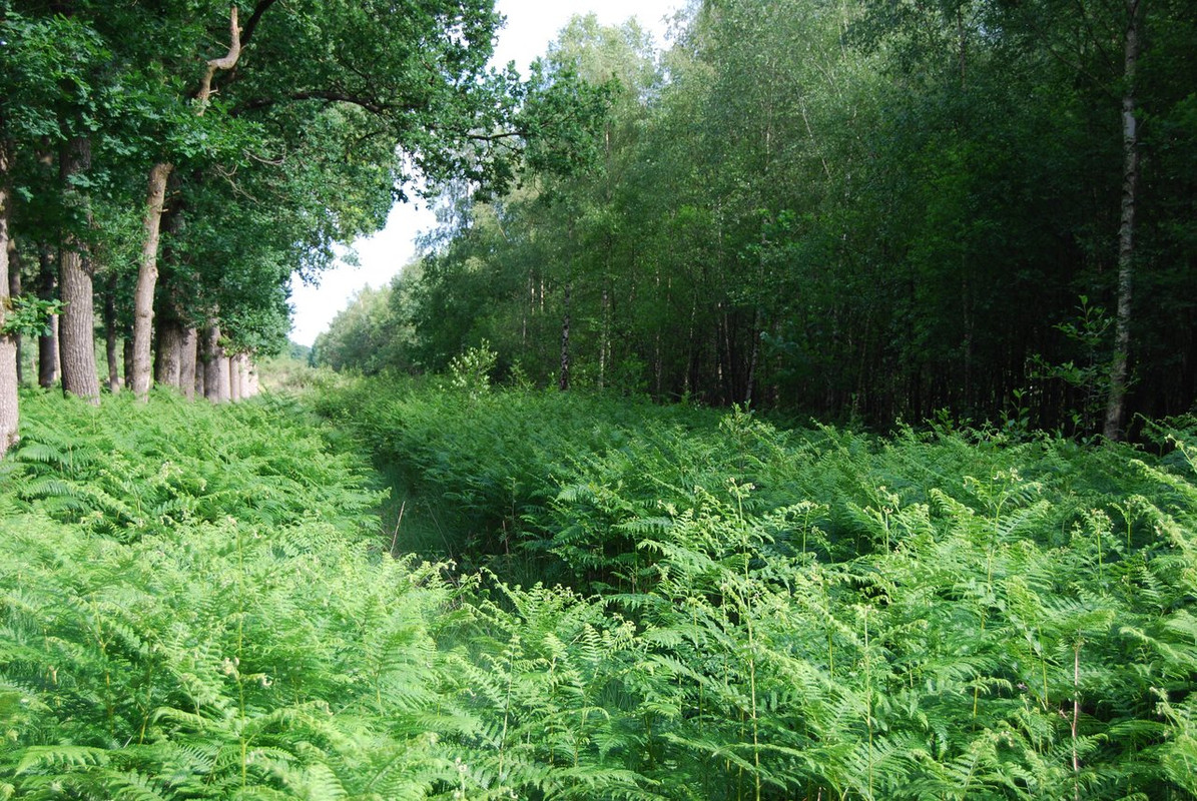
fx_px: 1598
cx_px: 598
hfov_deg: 41.1
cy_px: 400
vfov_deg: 28.2
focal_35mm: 48
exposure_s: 1/125
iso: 110
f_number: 5.6
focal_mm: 32
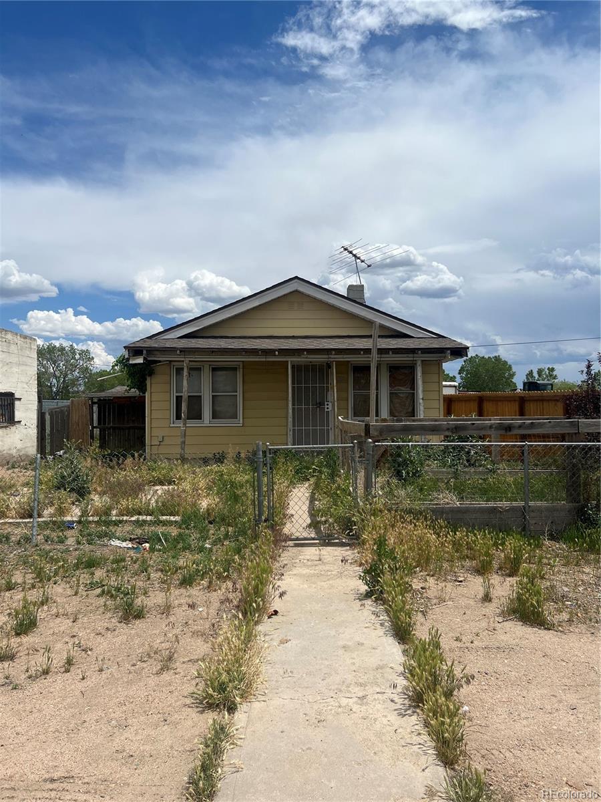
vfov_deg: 67.3
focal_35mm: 26
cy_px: 401
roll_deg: +0.8
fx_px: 602
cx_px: 300
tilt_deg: +1.6
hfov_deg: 53.1
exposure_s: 1/9434
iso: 50
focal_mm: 5.7
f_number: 1.5
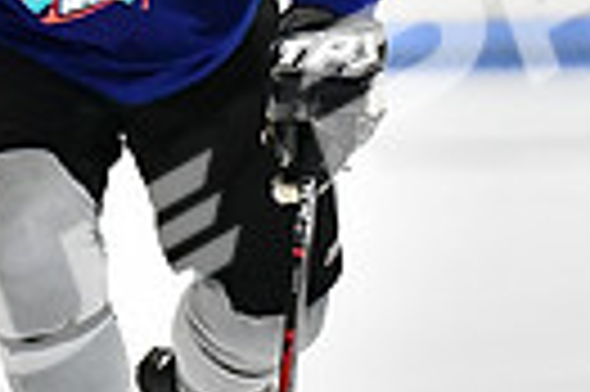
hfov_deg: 2.3
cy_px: 264
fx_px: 14702
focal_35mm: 898
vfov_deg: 1.5
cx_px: 54
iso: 8000
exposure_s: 1/1600
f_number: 2.8
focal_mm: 135
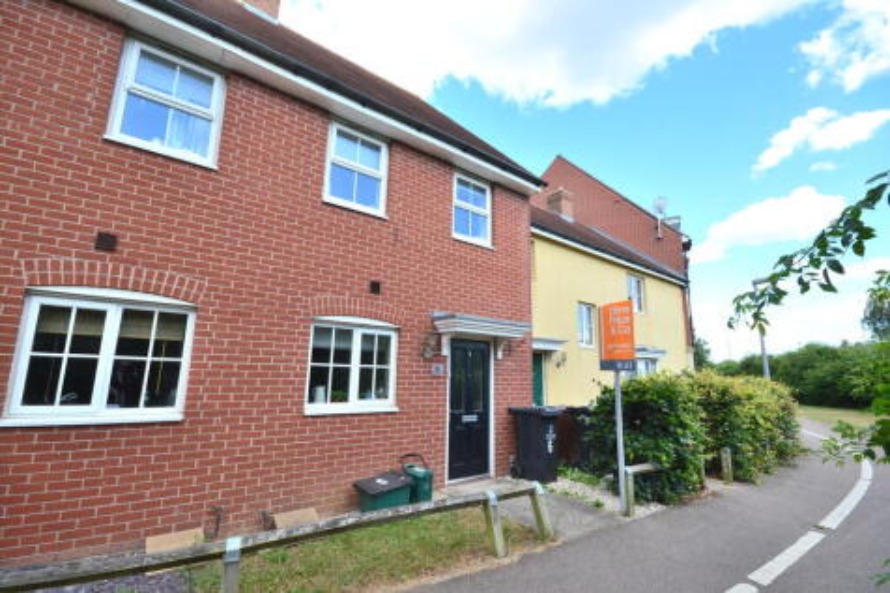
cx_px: 445
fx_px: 371
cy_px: 296
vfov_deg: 77.3
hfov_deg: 100.4
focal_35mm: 15
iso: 400
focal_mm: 10
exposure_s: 1/200
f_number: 10
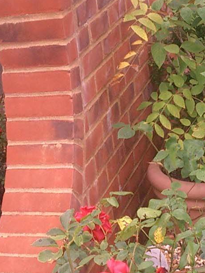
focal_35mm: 116
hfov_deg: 12.7
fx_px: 917
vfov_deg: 16.9
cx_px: 61
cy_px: 180
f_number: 4.2
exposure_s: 1/320
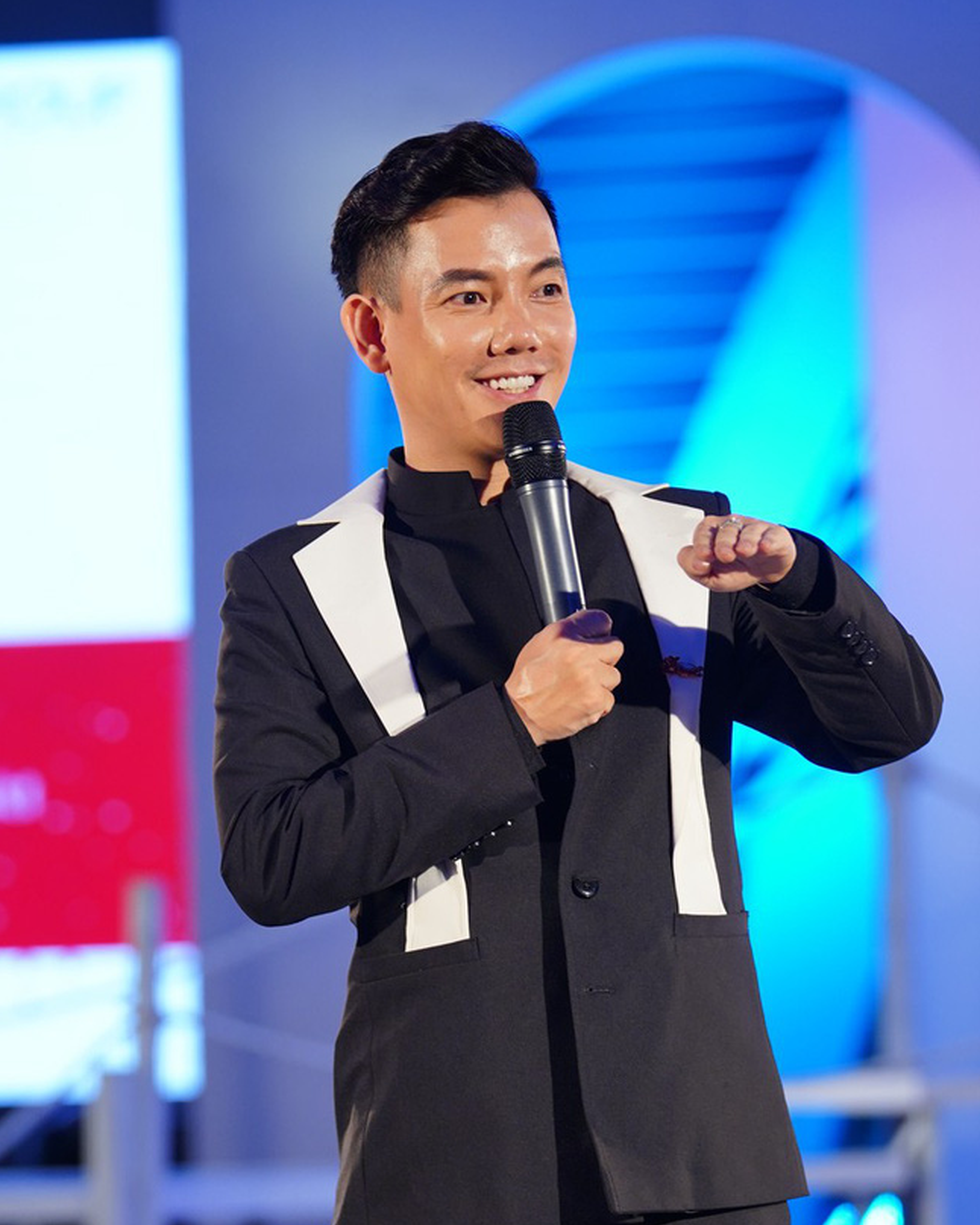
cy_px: 696
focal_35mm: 229
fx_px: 8299
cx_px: 488
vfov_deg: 8.4
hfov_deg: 6.8
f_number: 3.2
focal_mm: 135
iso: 640
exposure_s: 1/200
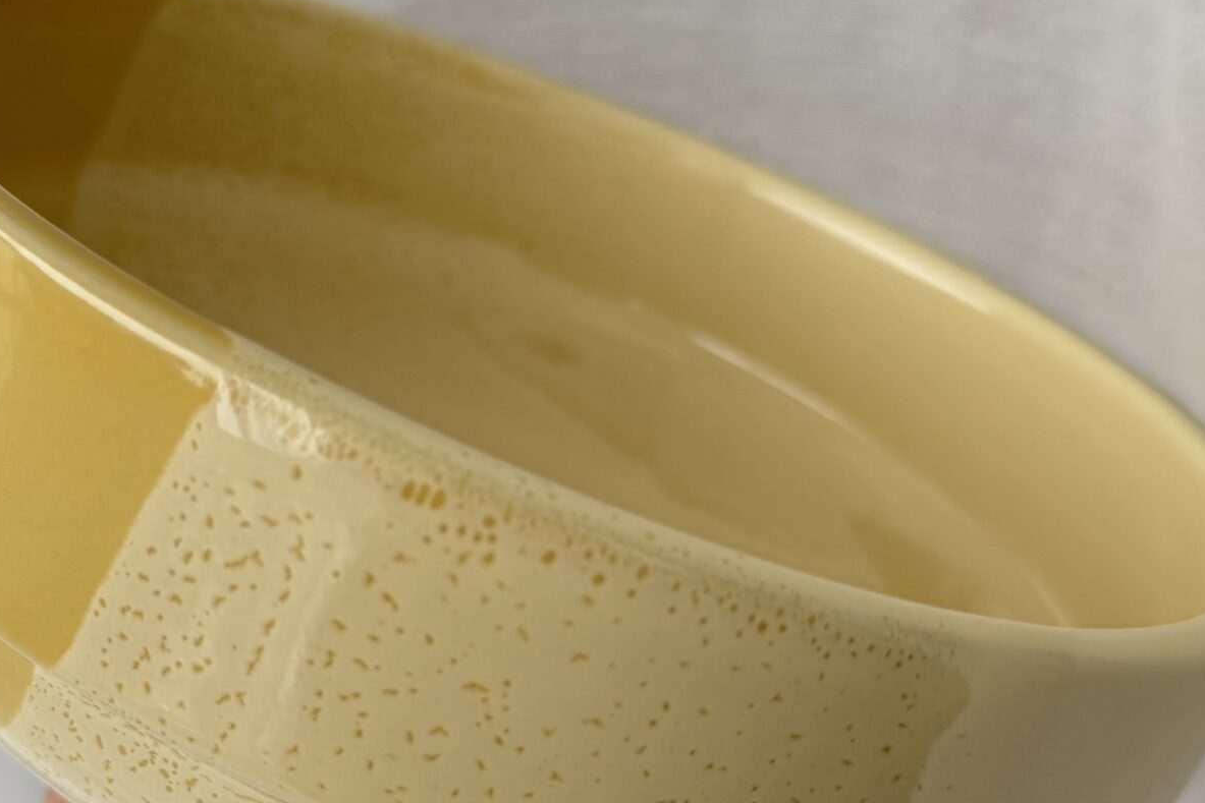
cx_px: 427
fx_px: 1808
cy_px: 477
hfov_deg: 36.6
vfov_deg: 25.0
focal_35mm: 54
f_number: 1.78
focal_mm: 6.76
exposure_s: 1/119
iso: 200
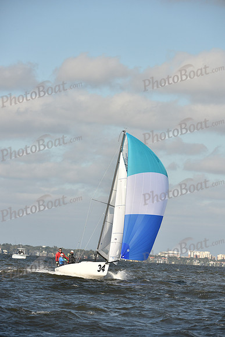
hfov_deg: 6.2
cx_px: 112
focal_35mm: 220
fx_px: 2061
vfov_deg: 9.4
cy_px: 168
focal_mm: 220
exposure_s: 1/1250
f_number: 7.1
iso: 250
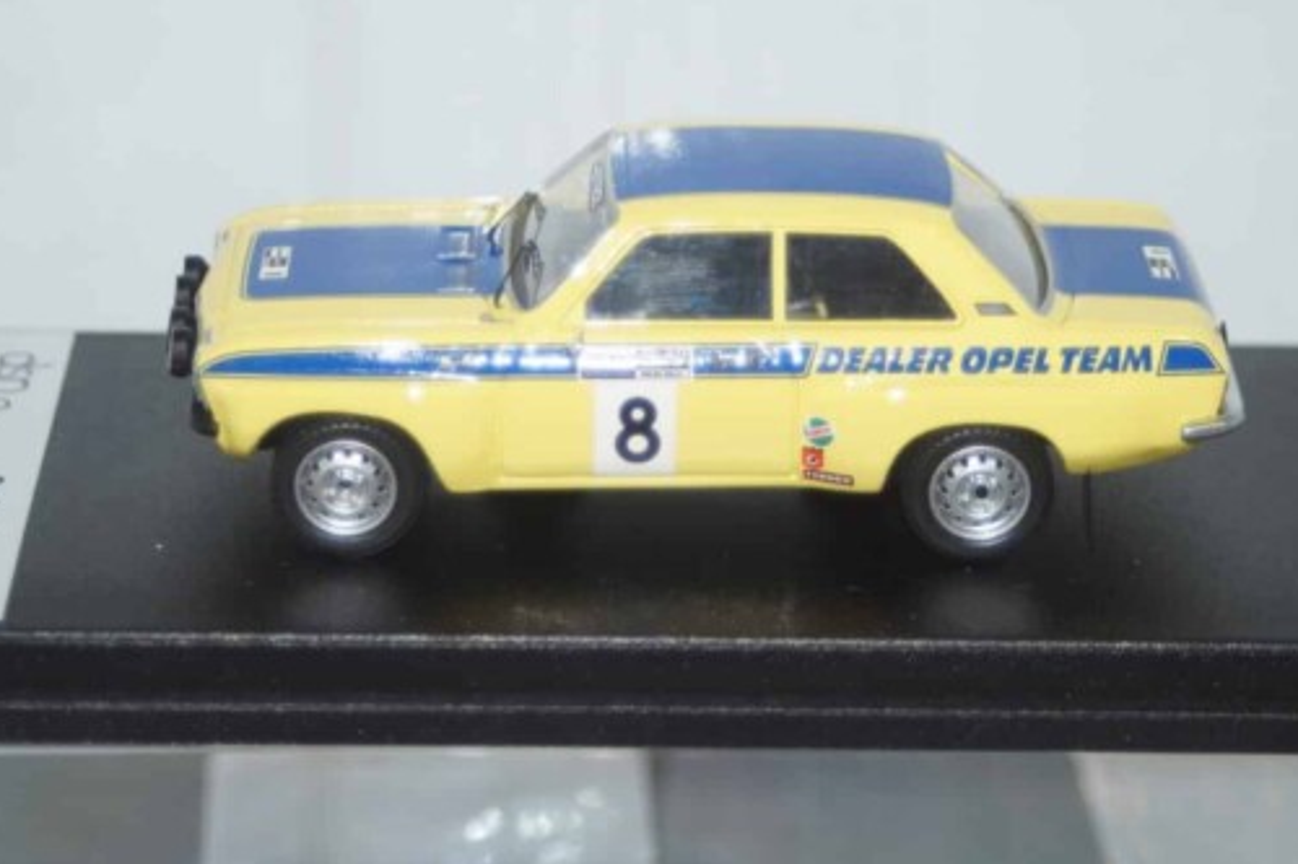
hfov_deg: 16.3
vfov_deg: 10.9
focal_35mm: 126
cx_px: 639
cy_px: 350
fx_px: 4541
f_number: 5.6
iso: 500
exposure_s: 1/100
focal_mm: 70
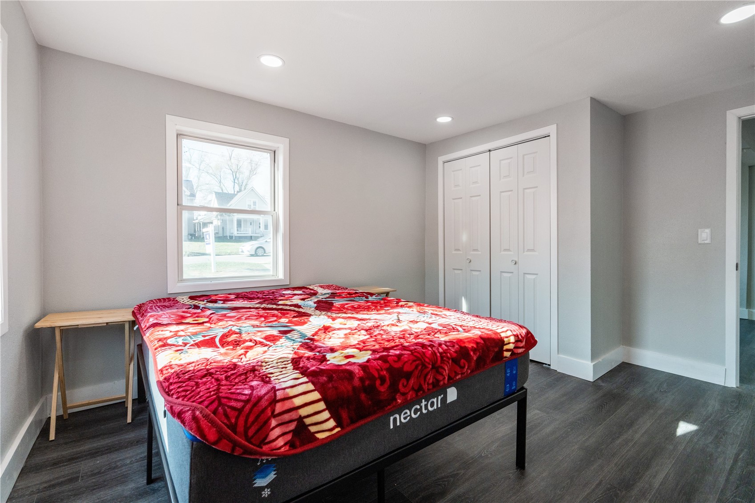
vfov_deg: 73.7
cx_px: 378
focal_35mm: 16
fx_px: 335
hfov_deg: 96.7
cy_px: 252
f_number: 10
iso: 640
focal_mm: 16
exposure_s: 1/125
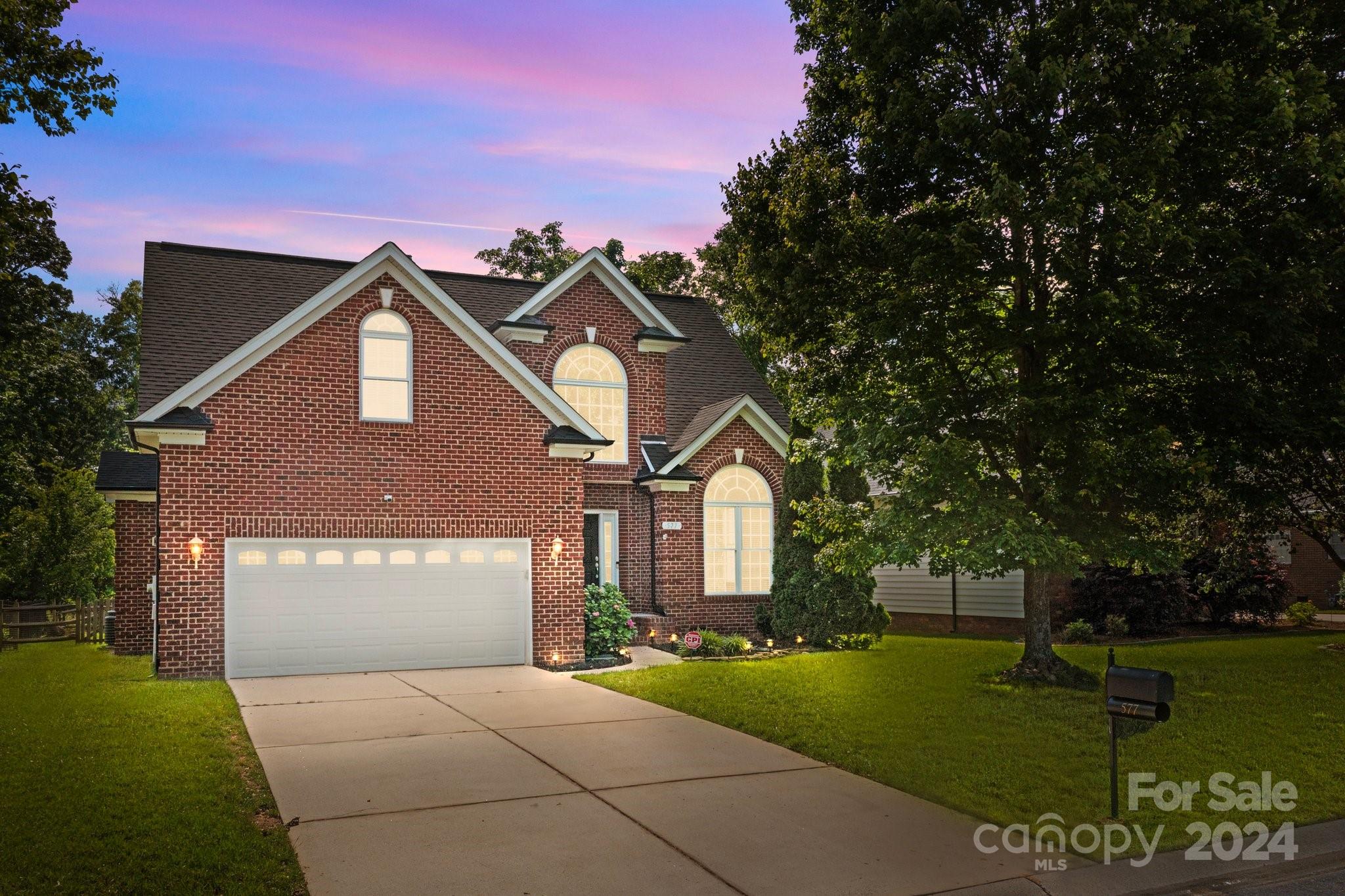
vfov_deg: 46.4
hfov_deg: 65.5
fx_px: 1046
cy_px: 448
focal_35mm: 28
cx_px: 672
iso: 100
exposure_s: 1/800
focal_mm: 10.26
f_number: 6.3
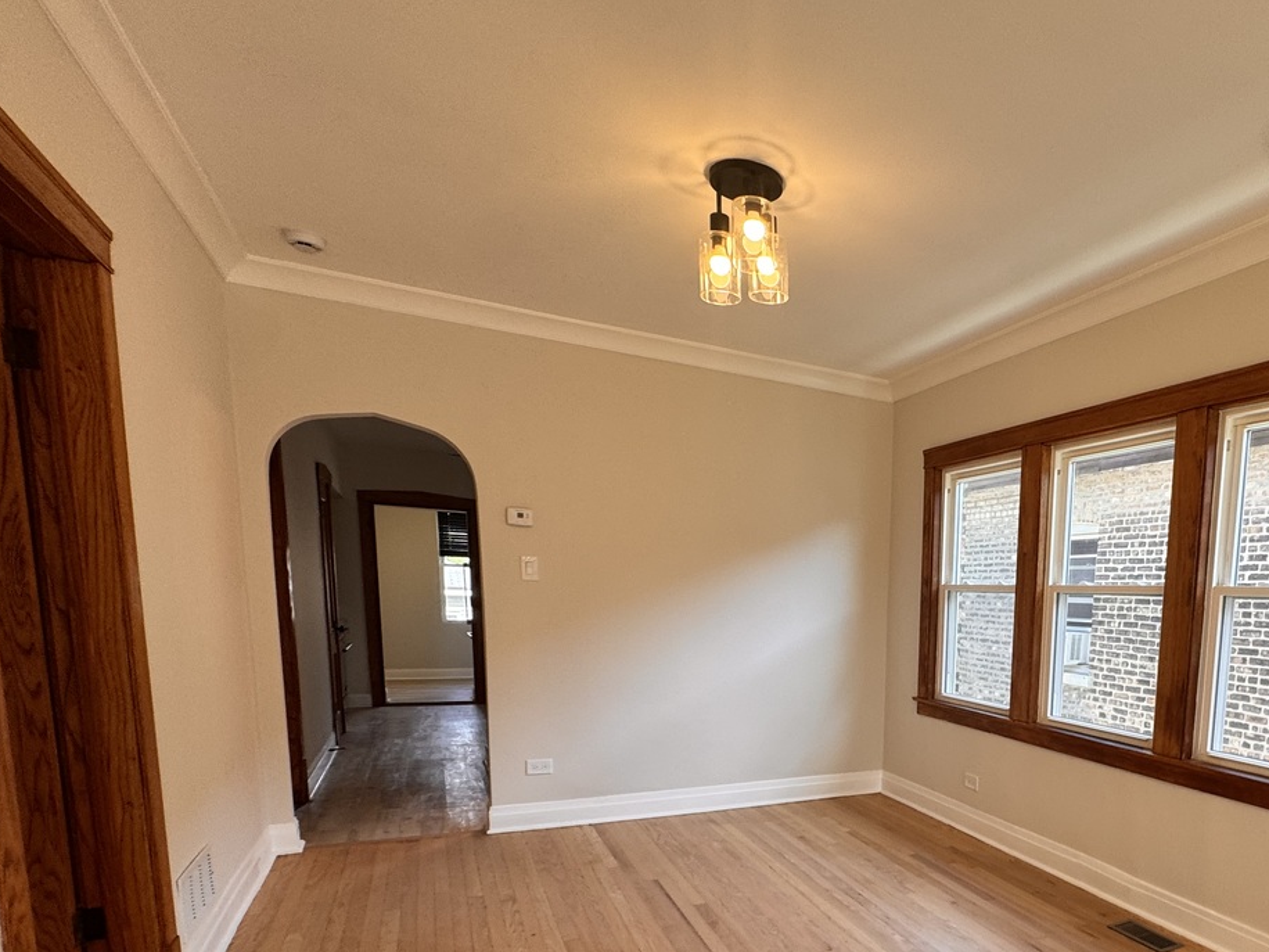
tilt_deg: -7.5
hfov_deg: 72.4
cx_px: 913
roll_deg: -2.4
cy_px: 725
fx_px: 807
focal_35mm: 22
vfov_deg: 57.7
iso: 80
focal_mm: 2.22
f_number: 2.2
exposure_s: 1/120
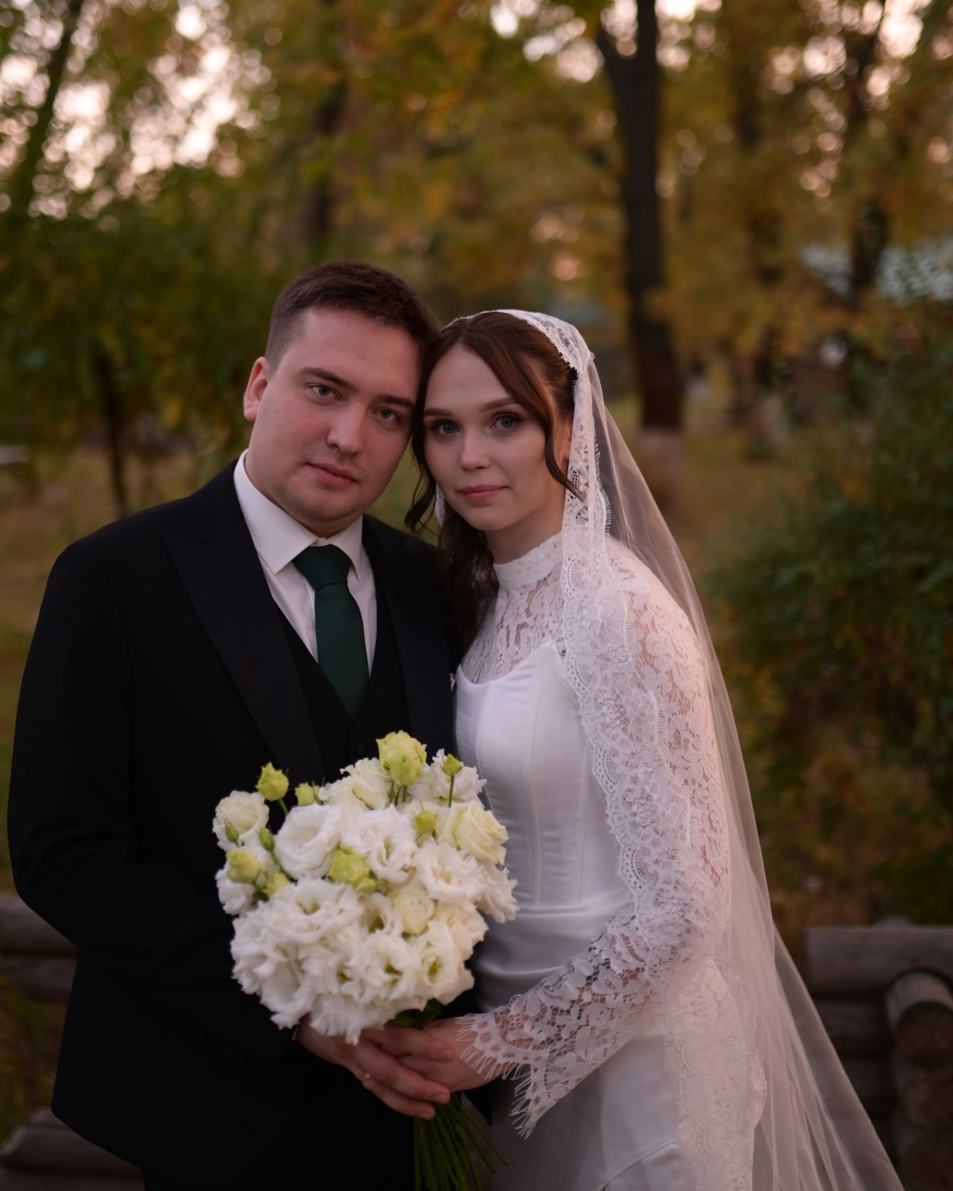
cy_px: 568
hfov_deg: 34.9
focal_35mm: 43
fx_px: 1516
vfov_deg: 42.9
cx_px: 434
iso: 640
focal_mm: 35
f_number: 1.4
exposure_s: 1/640
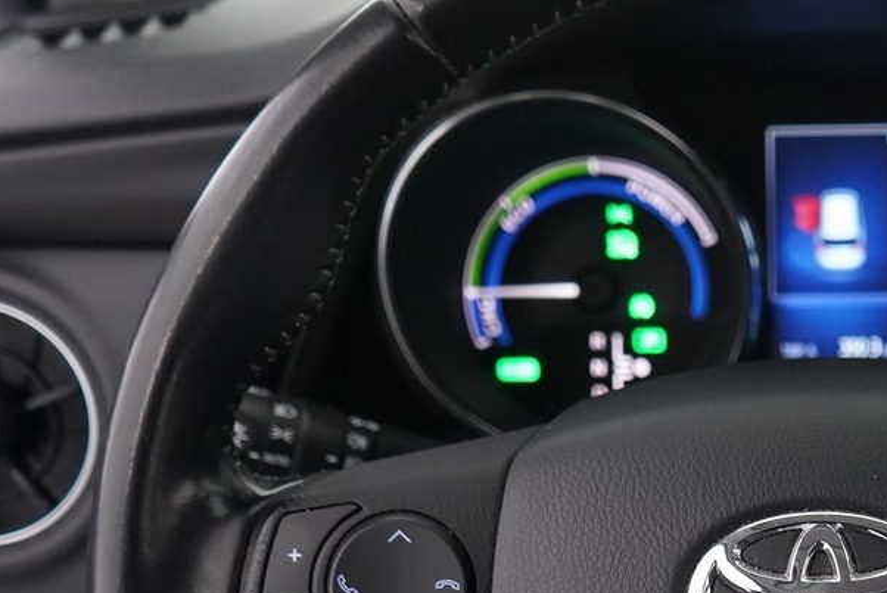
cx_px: 813
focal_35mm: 78
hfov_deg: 25.1
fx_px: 1923
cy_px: 596
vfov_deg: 17.1
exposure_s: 1/40
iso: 3200
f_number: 3.5
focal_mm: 29
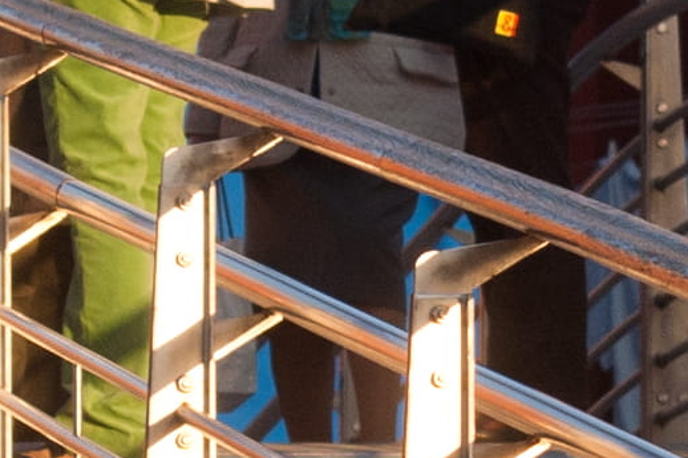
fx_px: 11634
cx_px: 780
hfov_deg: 3.4
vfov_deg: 2.3
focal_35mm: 609
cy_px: 295
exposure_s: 1/500
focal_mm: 70
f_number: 8
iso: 200
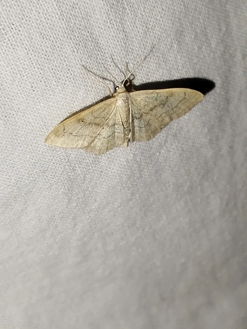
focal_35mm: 88
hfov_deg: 16.8
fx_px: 837
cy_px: 164
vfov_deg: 22.3
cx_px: 124
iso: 125
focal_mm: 5.31
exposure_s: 1/50
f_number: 1.7
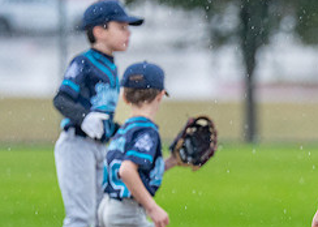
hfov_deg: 2.7
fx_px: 6643
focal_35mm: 736
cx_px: 384
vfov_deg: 2.0
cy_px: 226
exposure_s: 1/1000
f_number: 2.8
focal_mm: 200
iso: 1600
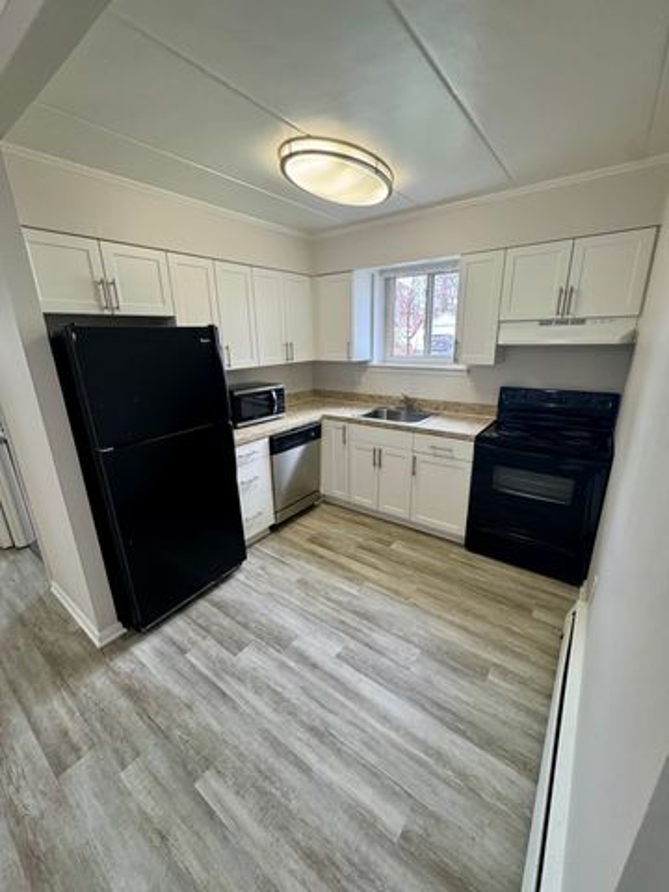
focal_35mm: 14
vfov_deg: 102.1
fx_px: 361
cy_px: 446
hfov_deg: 85.7
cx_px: 334
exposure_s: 1/120
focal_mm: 2.22
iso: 250
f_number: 2.2
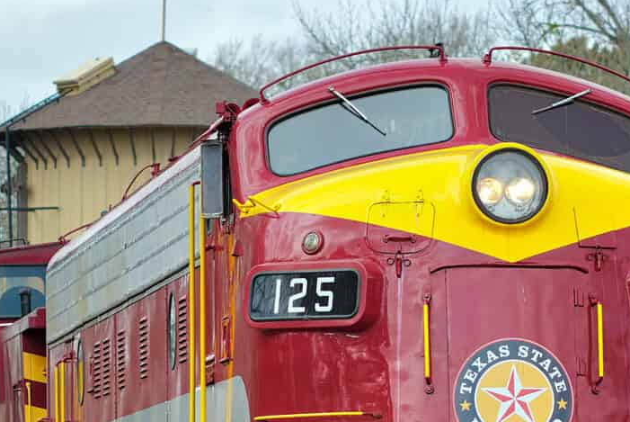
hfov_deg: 7.1
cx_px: 222
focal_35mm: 291
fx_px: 5100
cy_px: 378
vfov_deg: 4.7
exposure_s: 1/800
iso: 100
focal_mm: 85
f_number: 3.2
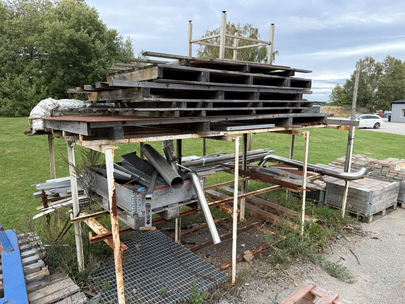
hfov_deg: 71.6
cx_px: 202
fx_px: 281
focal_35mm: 24
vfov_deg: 56.8
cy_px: 152
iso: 80
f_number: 1.78
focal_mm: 6.76
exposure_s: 1/428
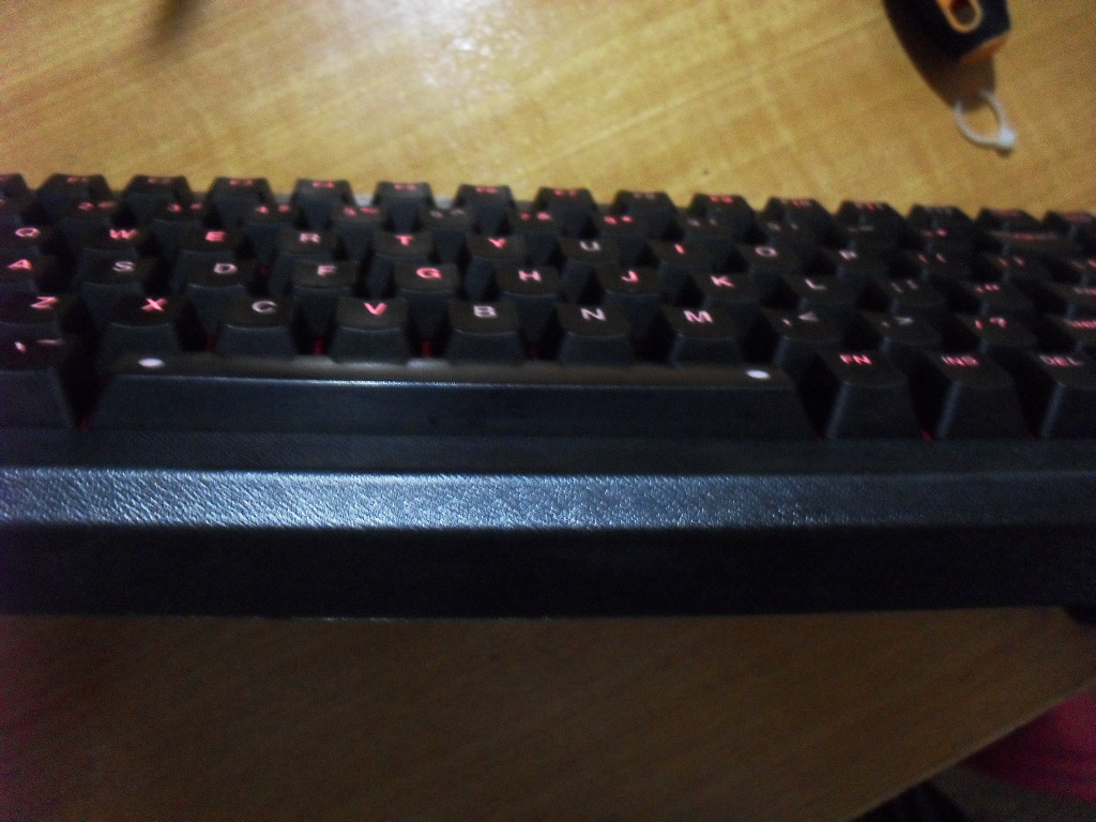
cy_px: 411
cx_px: 548
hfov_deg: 52.6
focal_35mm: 35
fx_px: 1108
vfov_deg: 40.7
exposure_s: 1/8
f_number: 3.2
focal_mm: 6.3
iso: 400
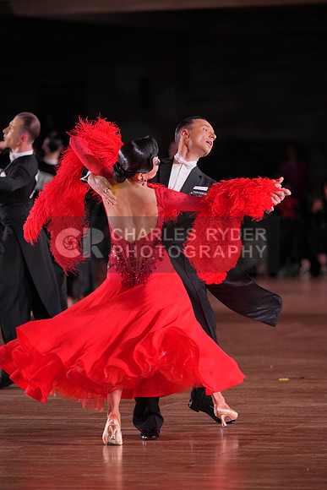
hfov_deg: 6.9
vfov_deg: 10.3
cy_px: 245
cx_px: 164
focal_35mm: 200
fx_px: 2723
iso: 1250
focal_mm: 200
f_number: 2.8
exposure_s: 1/500
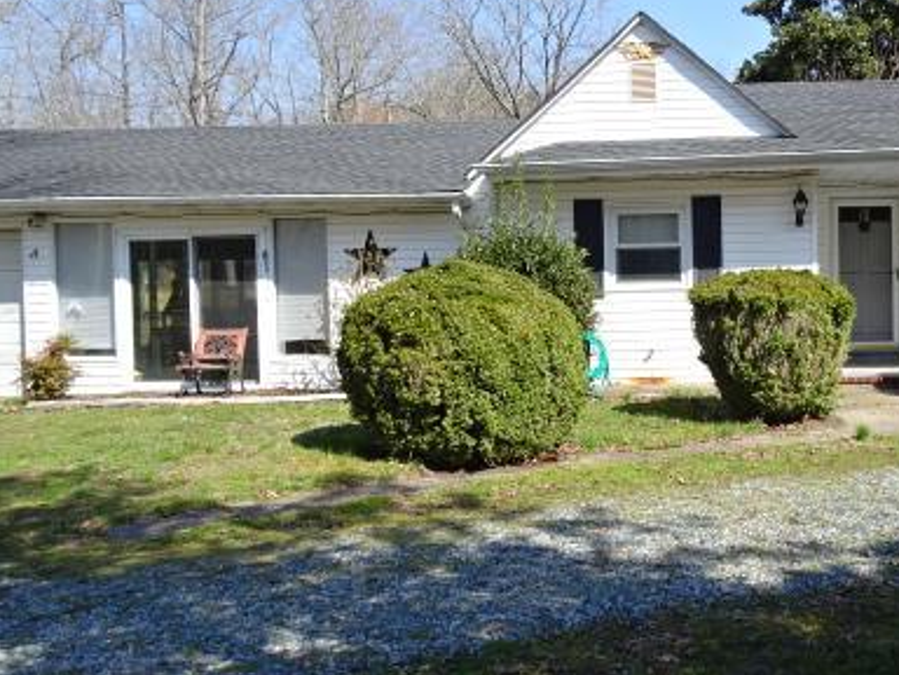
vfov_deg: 35.9
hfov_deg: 45.3
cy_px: 302
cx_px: 670
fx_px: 1039
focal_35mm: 40
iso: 80
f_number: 3.5
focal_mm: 4.1
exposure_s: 1/500
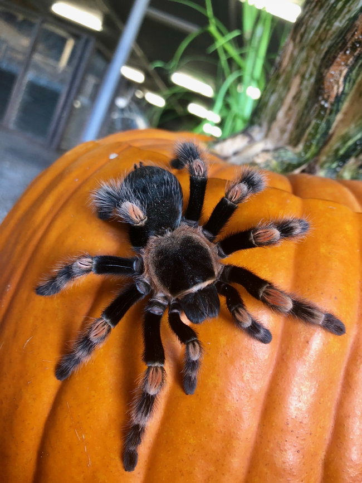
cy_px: 242
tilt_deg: -8.2
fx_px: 391
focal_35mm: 28
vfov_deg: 63.5
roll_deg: -22.6
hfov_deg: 49.7
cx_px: 181
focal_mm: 3.99
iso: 40
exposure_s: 1/20
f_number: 1.8
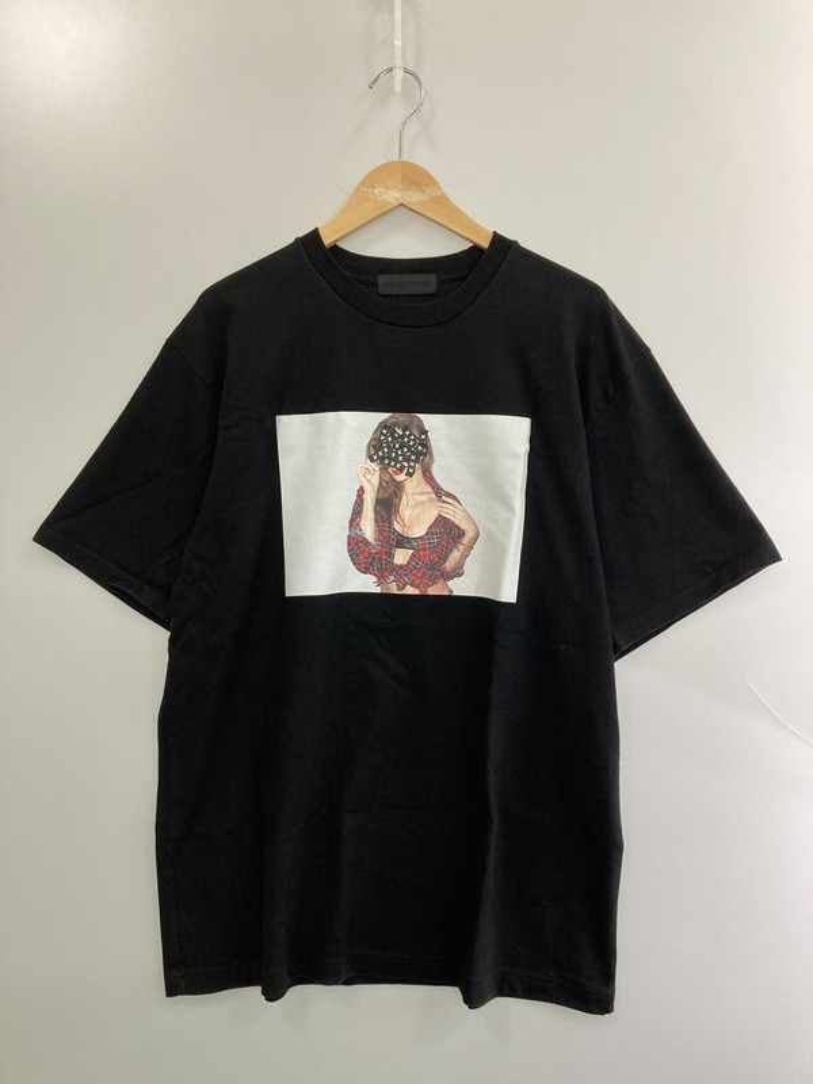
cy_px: 542
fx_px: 877
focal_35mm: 28
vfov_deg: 63.4
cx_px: 406
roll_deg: -0.6
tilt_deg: -18.8
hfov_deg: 49.7
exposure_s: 1/50
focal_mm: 3.99
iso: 100
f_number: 1.8
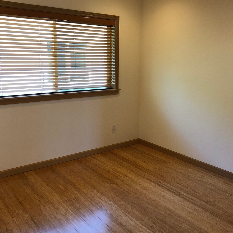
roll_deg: +0.6
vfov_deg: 48.3
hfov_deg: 48.5
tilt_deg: -10.5
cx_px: 117
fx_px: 259
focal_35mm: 34
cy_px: 102
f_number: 1.8
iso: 32
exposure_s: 1/30
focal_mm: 3.99
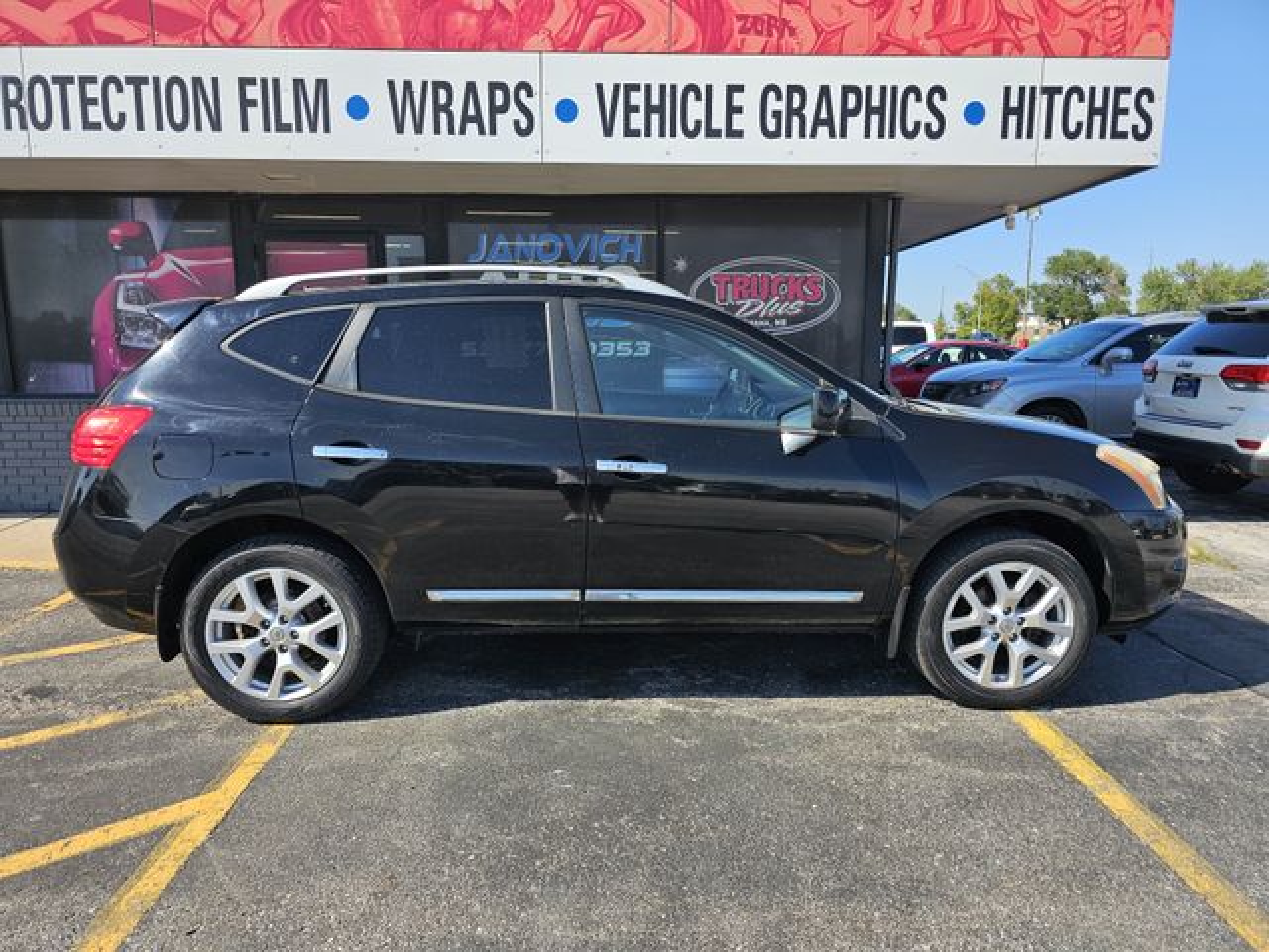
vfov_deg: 58.9
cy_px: 476
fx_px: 843
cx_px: 634
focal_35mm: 23
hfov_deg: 73.9
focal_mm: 6.3
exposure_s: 1/719
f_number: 1.7
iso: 20
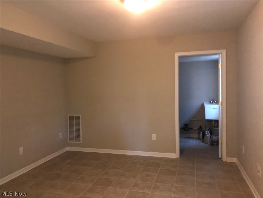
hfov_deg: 63.4
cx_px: 132
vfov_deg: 49.7
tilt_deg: -3.1
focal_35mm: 28
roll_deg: +1.0
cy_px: 99
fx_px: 213
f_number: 1.8
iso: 100
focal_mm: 3.99
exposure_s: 1/5
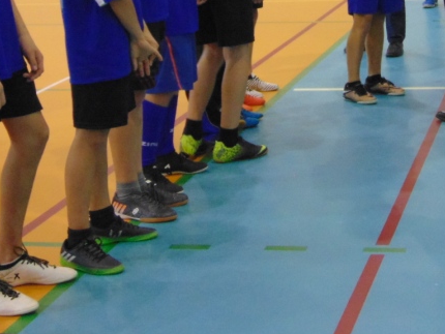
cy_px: -21
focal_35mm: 100
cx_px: 377
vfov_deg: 14.5
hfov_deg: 19.4
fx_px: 1286
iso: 320
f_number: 3.3
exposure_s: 1/30
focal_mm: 7.6
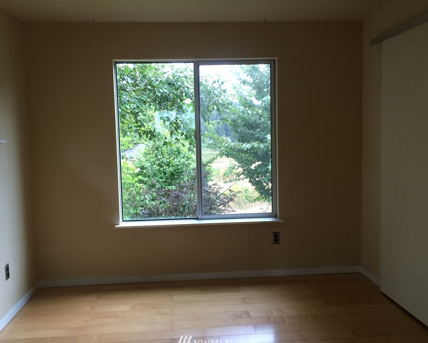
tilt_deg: -3.5
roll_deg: +2.5
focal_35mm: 33
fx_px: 418
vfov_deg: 44.6
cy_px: 172
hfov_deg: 54.2
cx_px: 205
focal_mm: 4.15
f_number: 2.2
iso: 32
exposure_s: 1/40
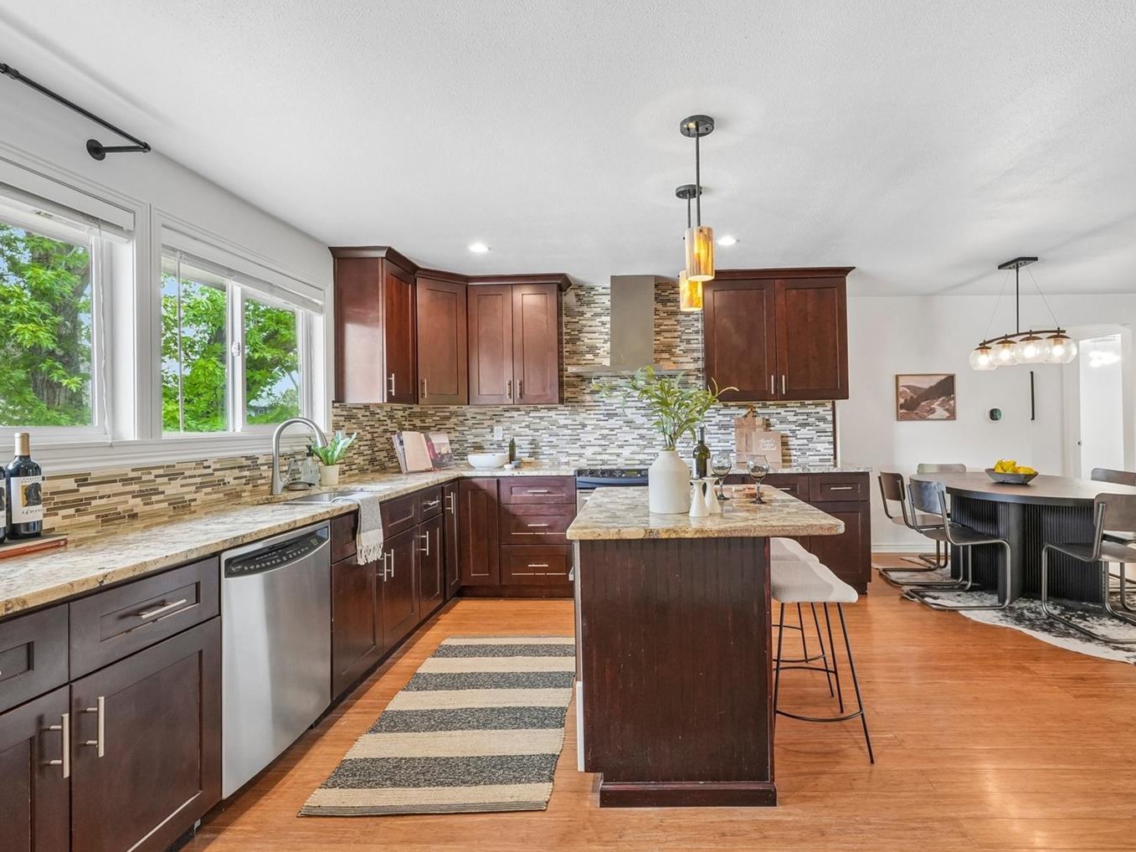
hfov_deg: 90.7
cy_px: 414
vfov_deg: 74.7
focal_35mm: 17
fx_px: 558
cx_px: 630
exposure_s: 1/4
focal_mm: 10
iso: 800
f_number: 8
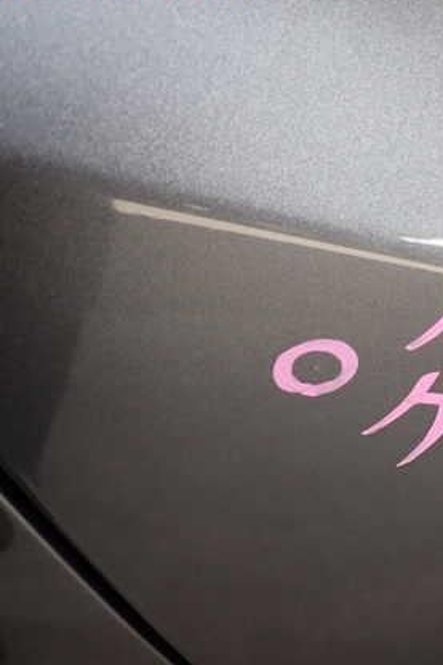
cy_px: 310
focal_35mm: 45
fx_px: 831
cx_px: 454
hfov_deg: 27.9
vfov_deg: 43.6
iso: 160
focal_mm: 5.4
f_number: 2.3
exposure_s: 1/125
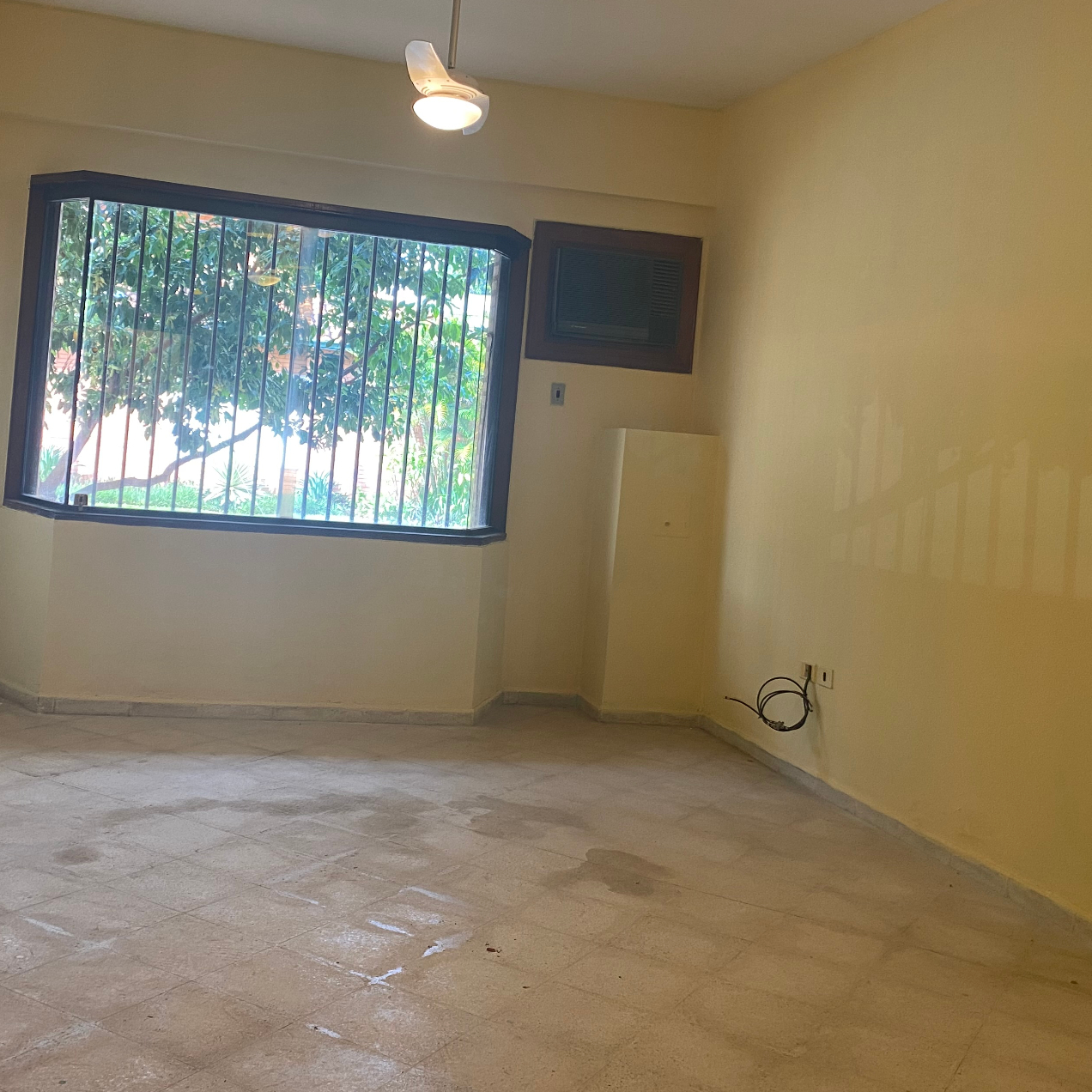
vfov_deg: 44.7
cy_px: 440
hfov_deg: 44.8
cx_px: 452
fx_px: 1321
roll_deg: -4.9
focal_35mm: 37
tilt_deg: -0.8
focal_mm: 4.25
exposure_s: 1/50
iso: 80
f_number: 1.8
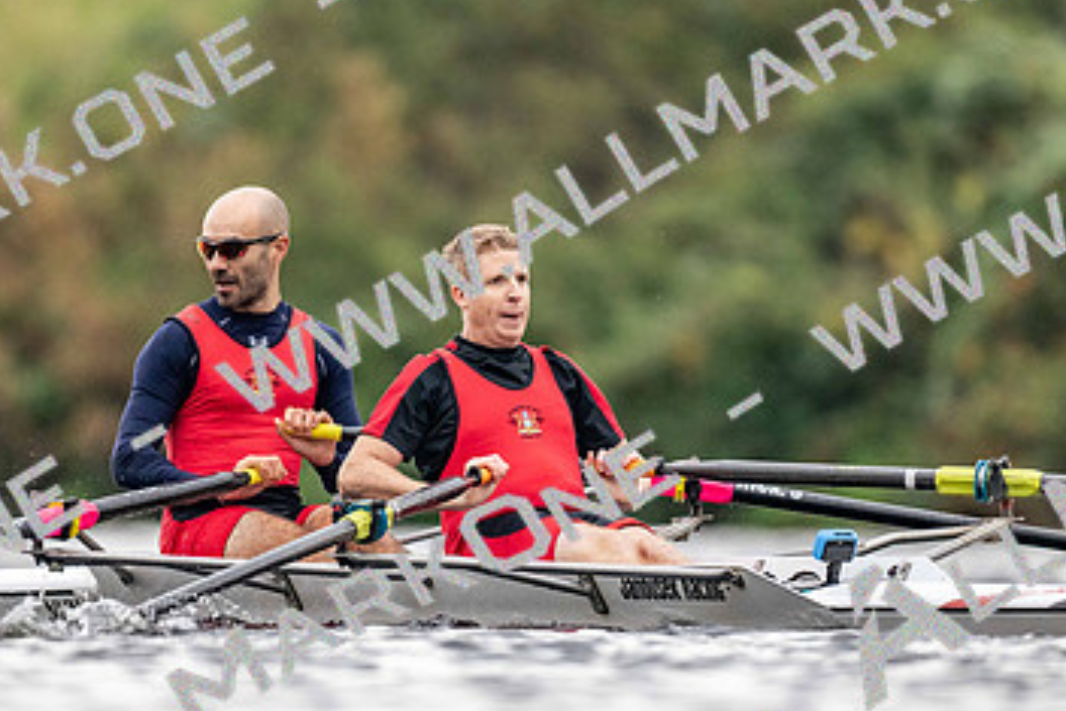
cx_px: 591
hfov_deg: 2.1
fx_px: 29266
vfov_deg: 1.4
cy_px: 422
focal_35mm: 988
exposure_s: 1/2500
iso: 2500
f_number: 4
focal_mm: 600
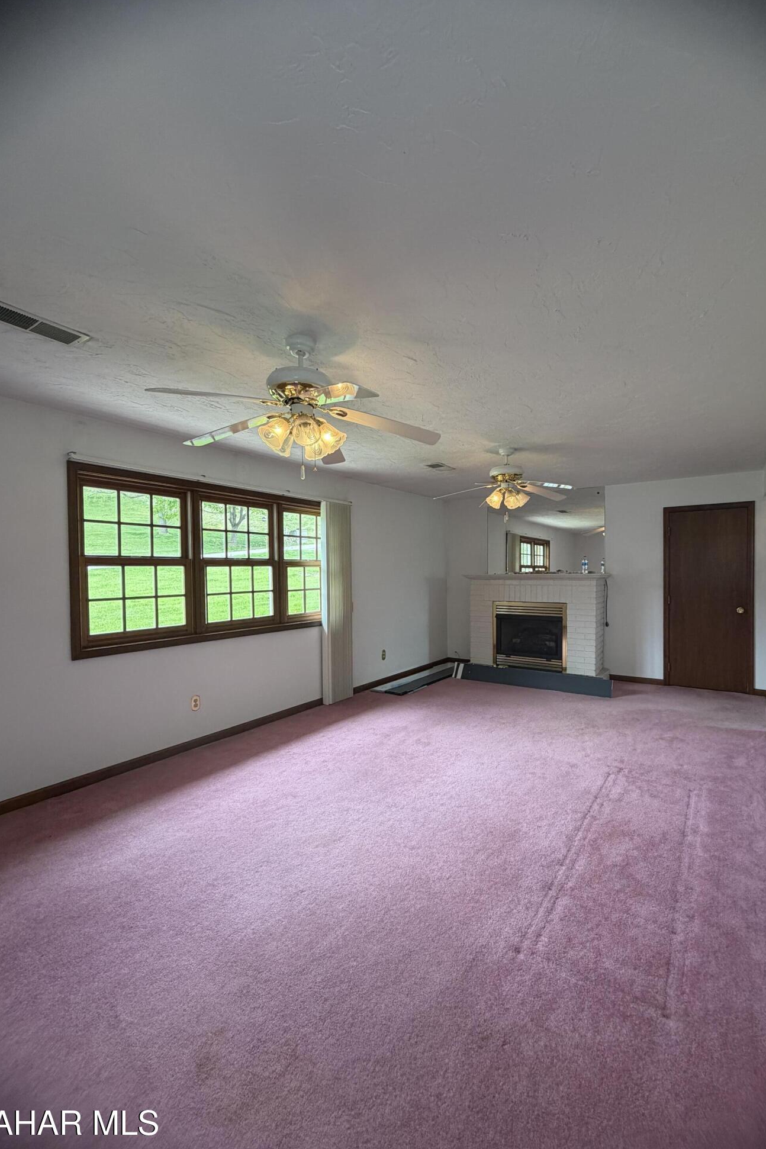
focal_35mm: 15
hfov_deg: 77.0
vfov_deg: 100.4
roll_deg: +0.6
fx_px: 479
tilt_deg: -1.5
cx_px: 432
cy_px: 585
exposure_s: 1/120
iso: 200
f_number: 2.2
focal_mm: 2.22
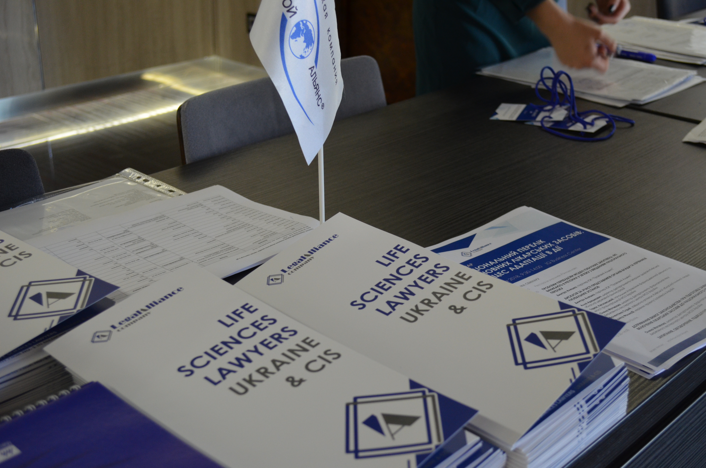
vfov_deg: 28.0
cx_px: 353
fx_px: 939
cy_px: 234
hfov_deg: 41.2
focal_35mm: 48
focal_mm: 32
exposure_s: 1/50
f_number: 4.8
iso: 800
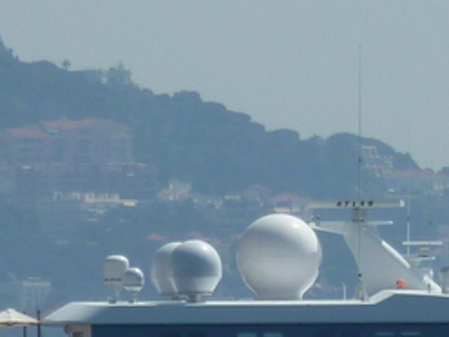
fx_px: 17472
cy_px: 408
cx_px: 277
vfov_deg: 1.1
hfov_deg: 1.5
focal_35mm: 1347
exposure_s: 1/800
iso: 80
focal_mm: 45.7
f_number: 5.6
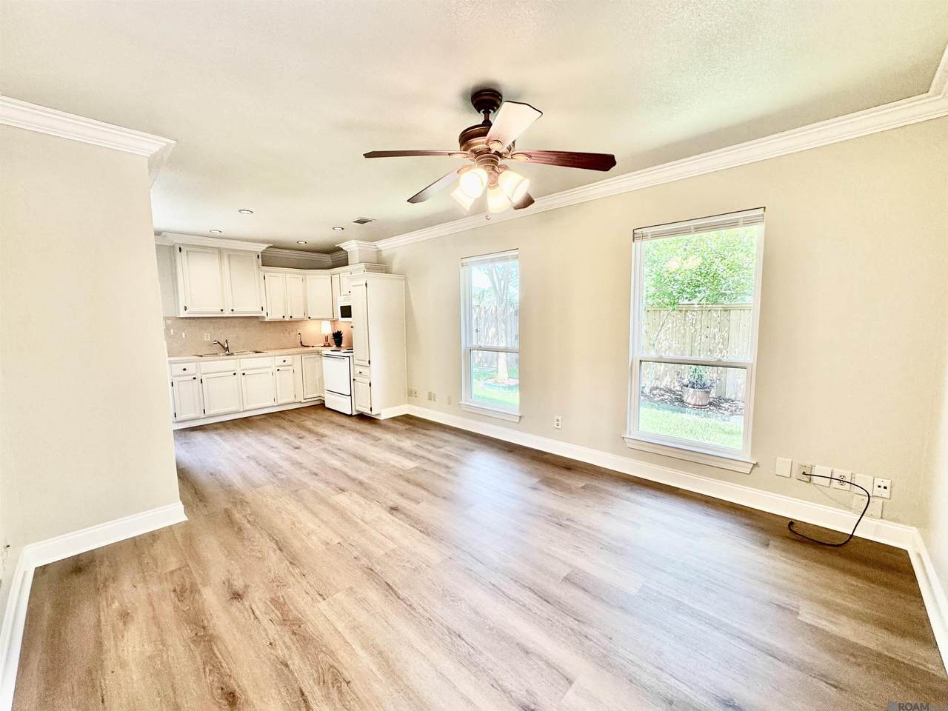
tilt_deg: -5.6
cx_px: 474
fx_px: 383
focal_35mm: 14
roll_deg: +0.6
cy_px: 356
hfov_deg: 102.1
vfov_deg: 85.7
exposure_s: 1/120
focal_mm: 2.22
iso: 200
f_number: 2.2
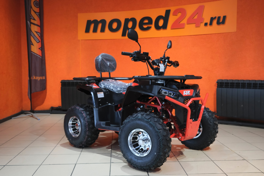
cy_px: 88
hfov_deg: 54.4
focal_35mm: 35
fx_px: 257
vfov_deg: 37.9
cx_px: 132
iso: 3200
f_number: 4
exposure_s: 1/200
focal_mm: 23.5
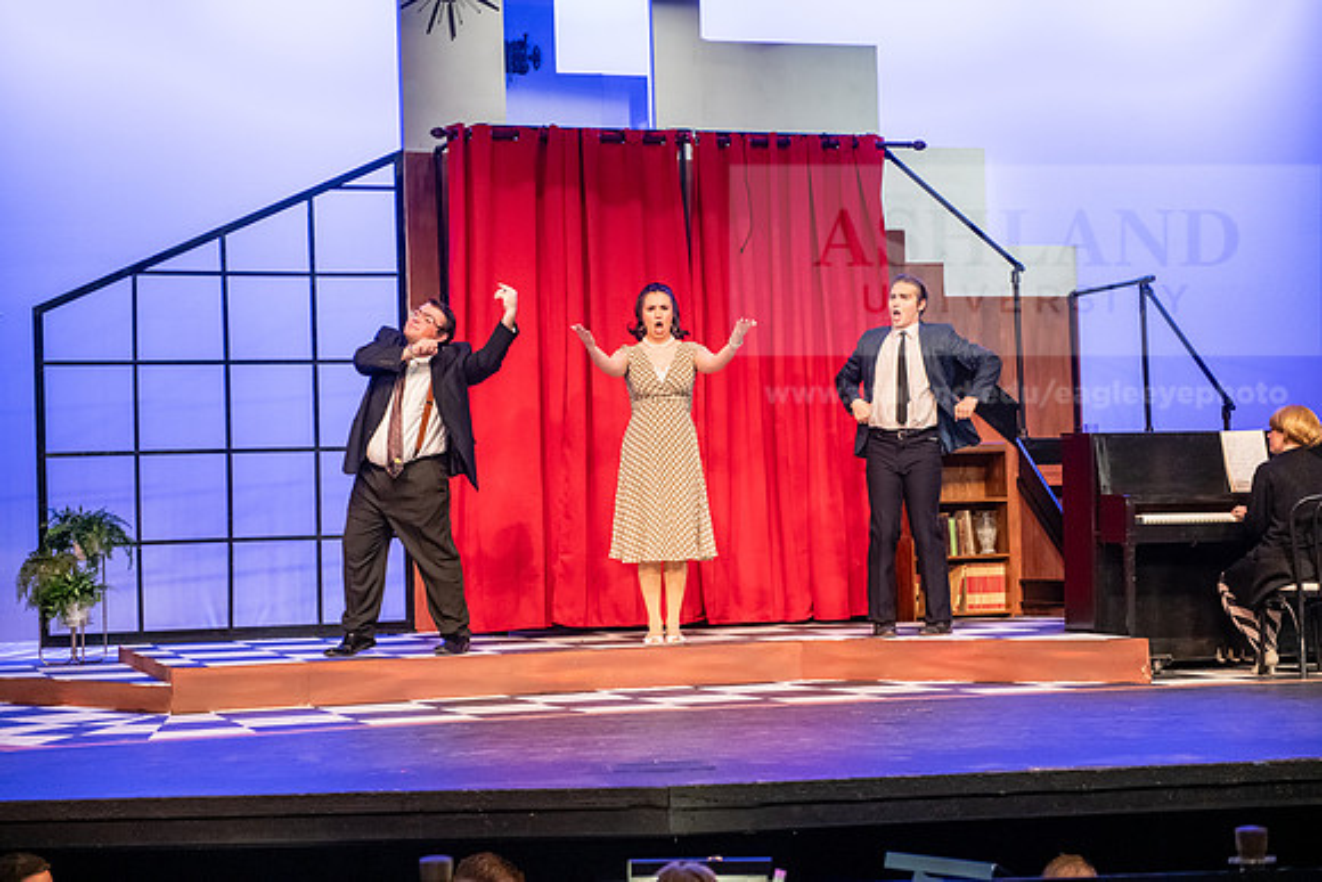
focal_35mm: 70
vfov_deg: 19.5
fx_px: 2571
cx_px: 661
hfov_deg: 28.8
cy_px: 441
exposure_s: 1/200
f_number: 3.2
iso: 3200
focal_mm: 70
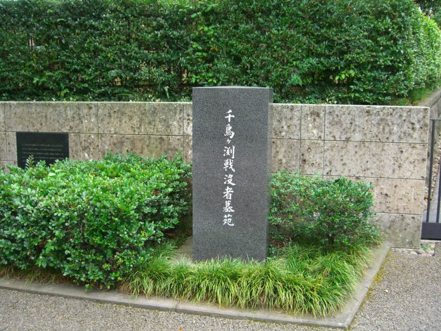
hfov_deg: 49.0
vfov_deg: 37.7
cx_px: 220
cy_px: 166
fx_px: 484
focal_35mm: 38
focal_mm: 7.9
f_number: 2.8
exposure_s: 1/125
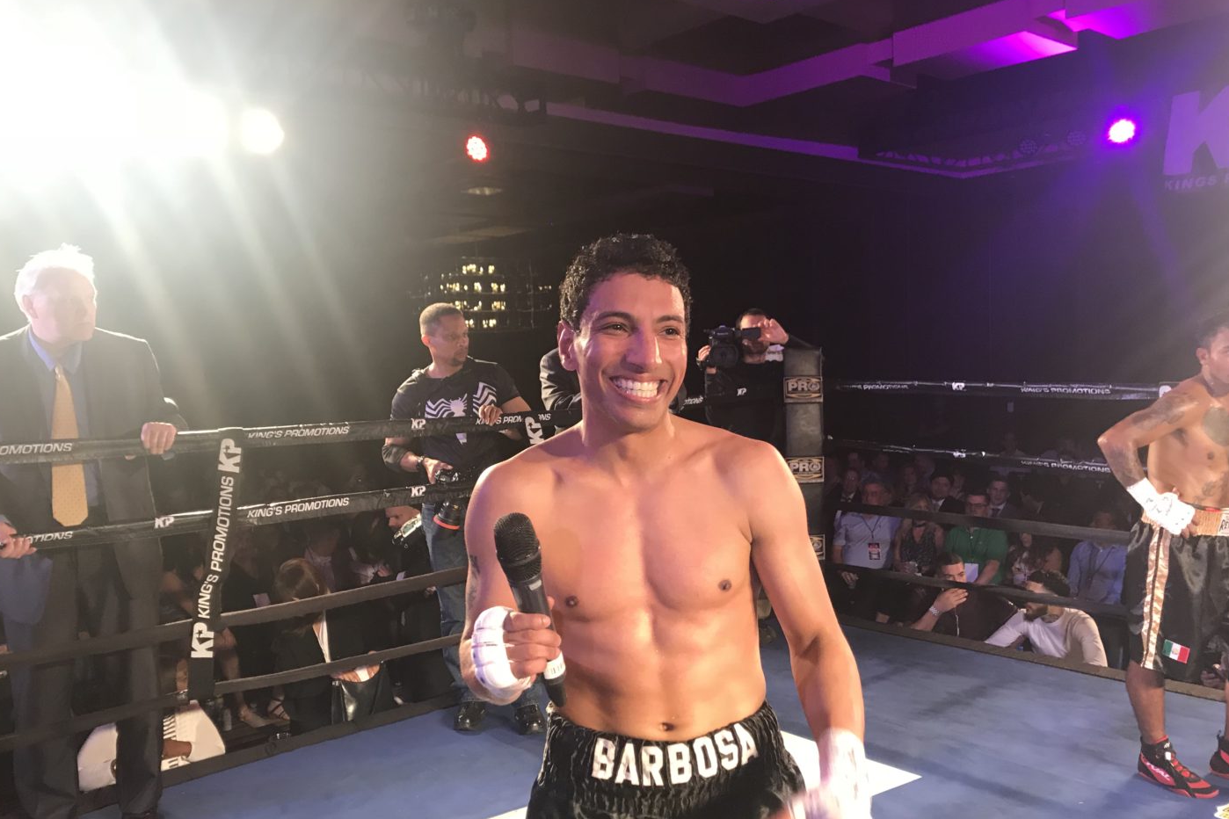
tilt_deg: -4.4
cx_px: 608
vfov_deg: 43.6
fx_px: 1024
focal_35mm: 30
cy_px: 450
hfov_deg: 61.9
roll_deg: +1.3
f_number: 1.8
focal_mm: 3.99
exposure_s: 1/30
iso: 40
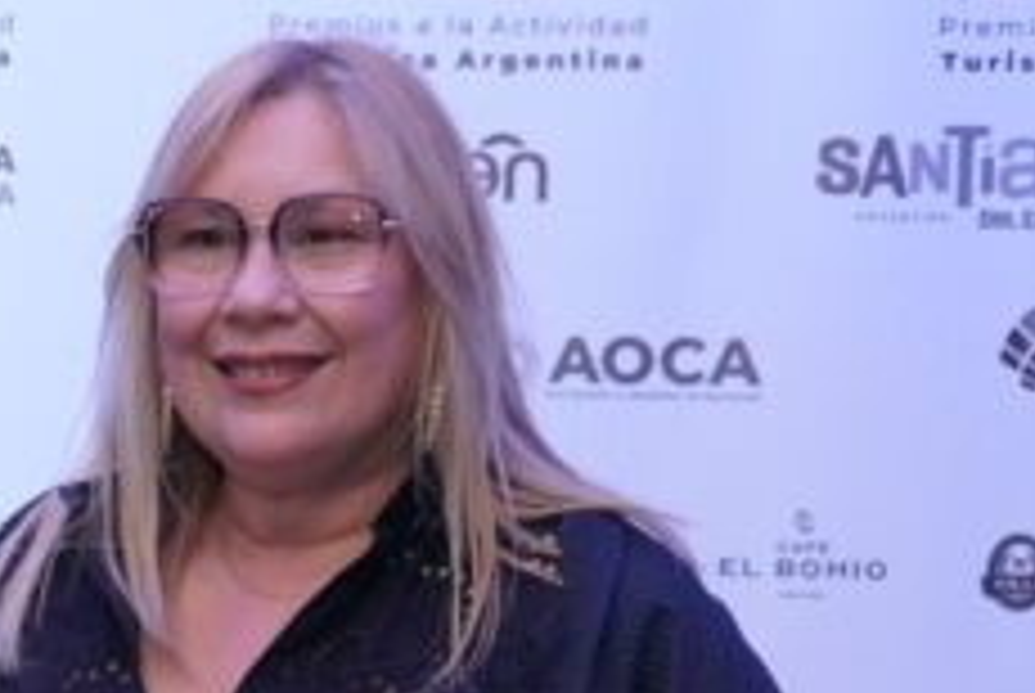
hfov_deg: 12.4
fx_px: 4606
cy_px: 702
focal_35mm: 160
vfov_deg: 8.6
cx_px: -302
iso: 6400
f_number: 4.5
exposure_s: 1/160
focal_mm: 48
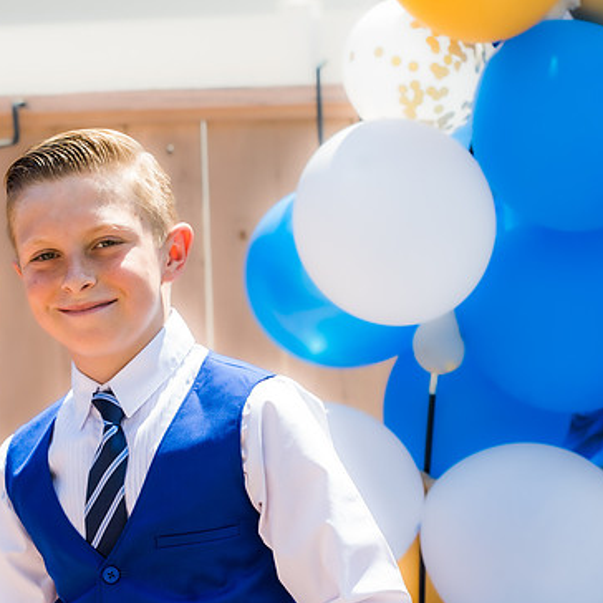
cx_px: 264
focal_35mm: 141
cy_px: 304
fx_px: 2779
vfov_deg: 12.4
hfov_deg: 12.4
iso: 160
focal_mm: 100
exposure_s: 1/160
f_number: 7.1
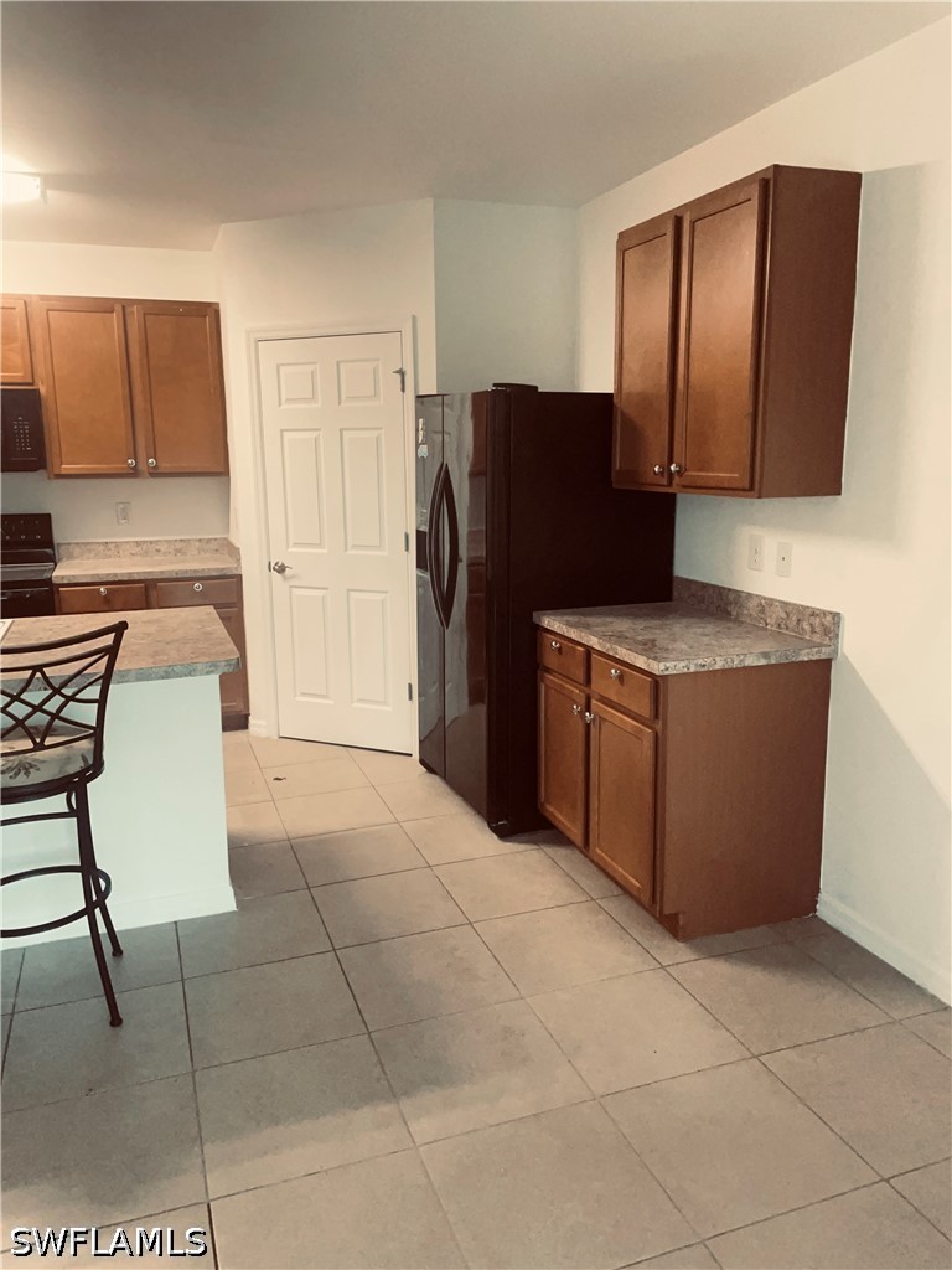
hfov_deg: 53.1
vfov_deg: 67.3
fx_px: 953
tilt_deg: -10.2
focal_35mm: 26
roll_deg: +1.5
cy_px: 635
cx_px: 476
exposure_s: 1/60
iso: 500
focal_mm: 4.2
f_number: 1.6
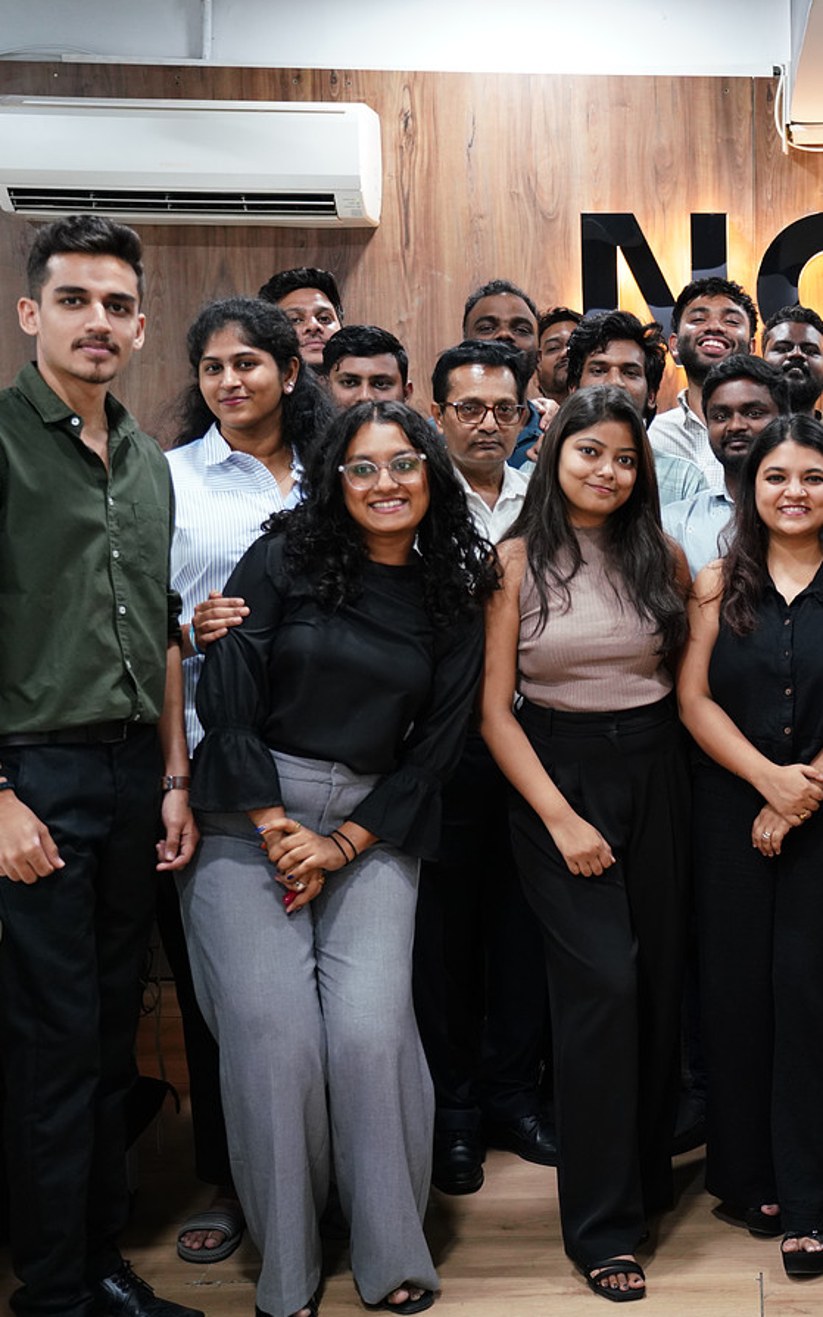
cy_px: 666
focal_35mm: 53
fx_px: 1901
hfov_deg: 23.3
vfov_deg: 38.2
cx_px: 854
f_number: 2.8
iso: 1600
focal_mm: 34
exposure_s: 1/80
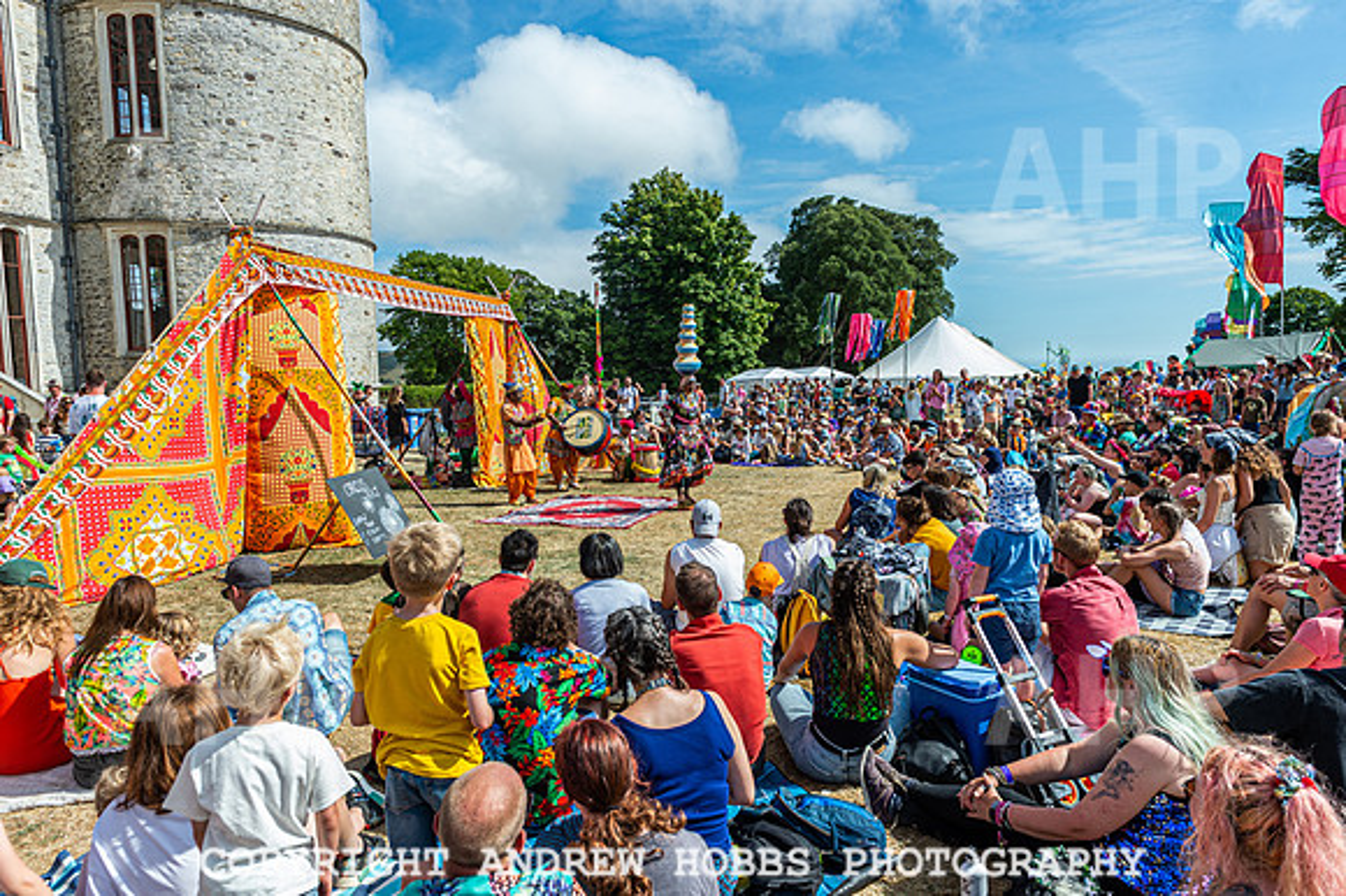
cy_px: 448
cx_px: 673
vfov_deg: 53.1
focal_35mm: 24
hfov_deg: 73.8
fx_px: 897
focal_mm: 24
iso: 400
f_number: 7.1
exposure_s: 1/1000
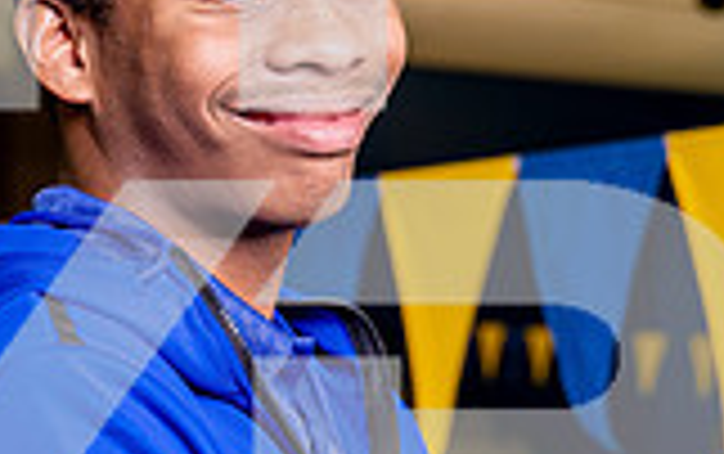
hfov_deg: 13.2
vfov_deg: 8.3
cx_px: 166
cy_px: 420
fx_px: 3121
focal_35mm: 158
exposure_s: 1/200
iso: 400
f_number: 4
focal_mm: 43
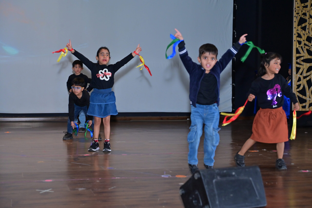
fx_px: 468
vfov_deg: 25.0
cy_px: 104
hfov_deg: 36.9
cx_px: 156
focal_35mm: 54
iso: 1600
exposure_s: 1/125
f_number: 4
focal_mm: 54
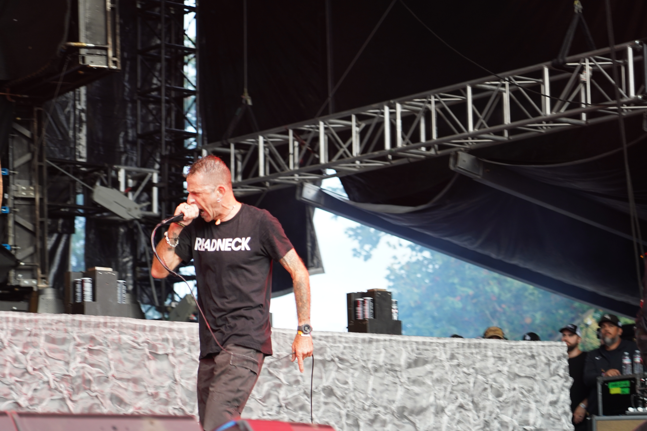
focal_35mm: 105
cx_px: 324
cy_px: 216
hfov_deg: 19.5
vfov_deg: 13.0
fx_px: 1887
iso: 800
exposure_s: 1/125
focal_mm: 105
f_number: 4
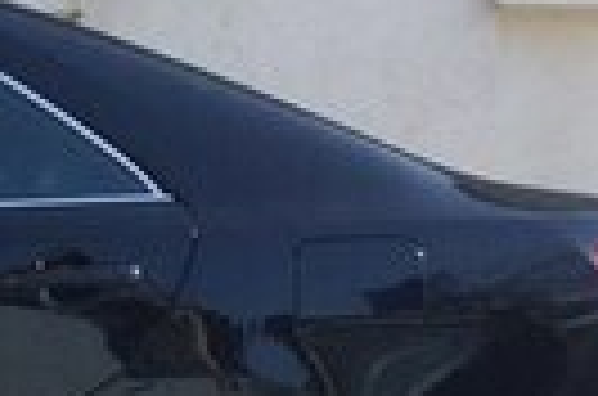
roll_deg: +0.0
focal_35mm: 150
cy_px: 596
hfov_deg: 12.6
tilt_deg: -6.3
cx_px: -468
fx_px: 2486
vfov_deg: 8.9
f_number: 2.2
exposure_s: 1/838
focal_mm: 4.15
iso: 32
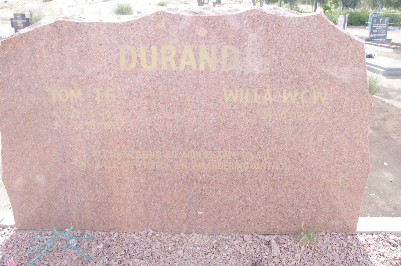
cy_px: 133
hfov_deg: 62.0
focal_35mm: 30
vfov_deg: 43.5
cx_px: 200
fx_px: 334
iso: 800
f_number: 11
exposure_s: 1/125
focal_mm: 20
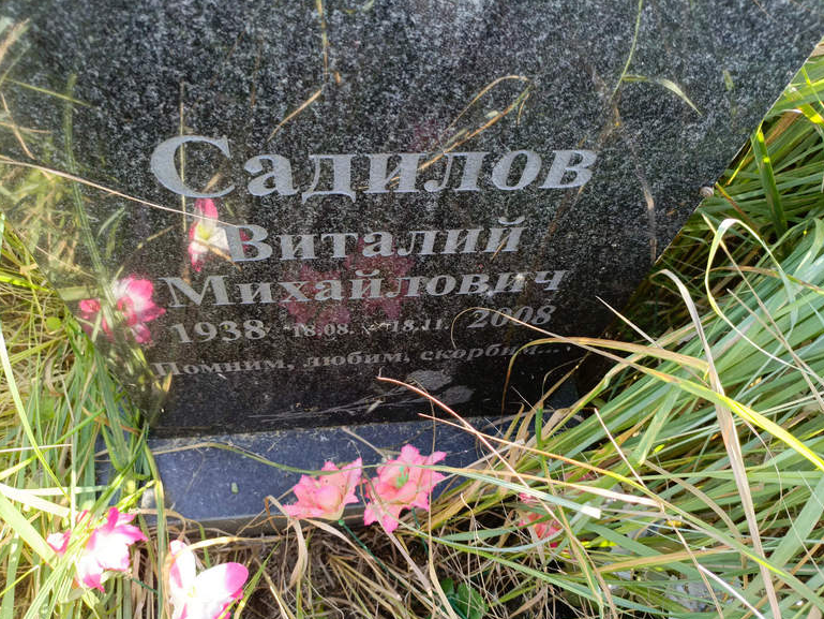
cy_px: 319
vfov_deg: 53.1
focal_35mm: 26
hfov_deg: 67.3
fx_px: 619
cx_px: 399
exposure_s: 1/120
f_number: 1.69
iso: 225
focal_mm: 4.76
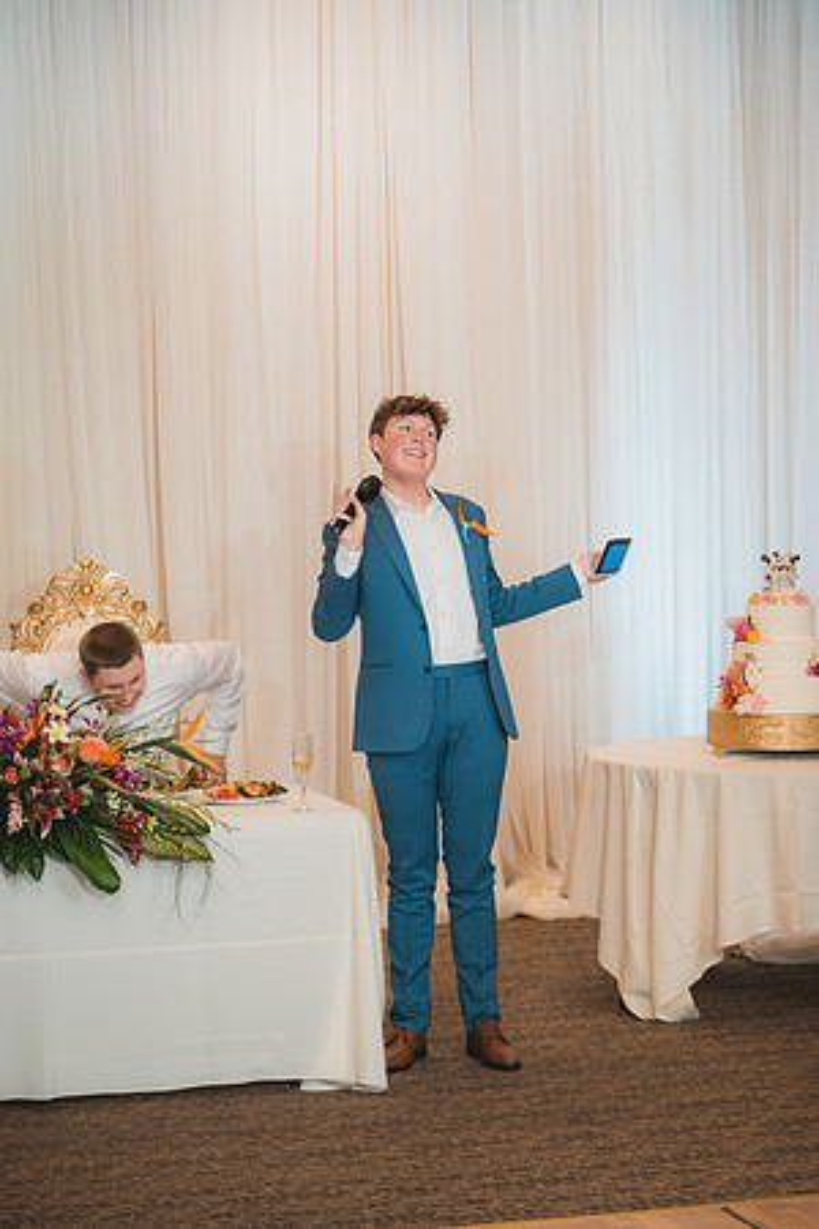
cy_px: 614
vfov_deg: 23.6
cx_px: 410
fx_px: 2935
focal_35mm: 86
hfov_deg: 15.9
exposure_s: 1/250
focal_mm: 86
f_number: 2.8
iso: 1000
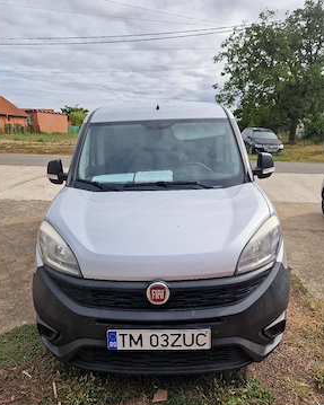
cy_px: 208
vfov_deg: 68.1
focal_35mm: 25
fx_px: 300
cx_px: 157
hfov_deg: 56.8
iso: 50
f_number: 1.8
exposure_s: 1/2000
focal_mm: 5.4
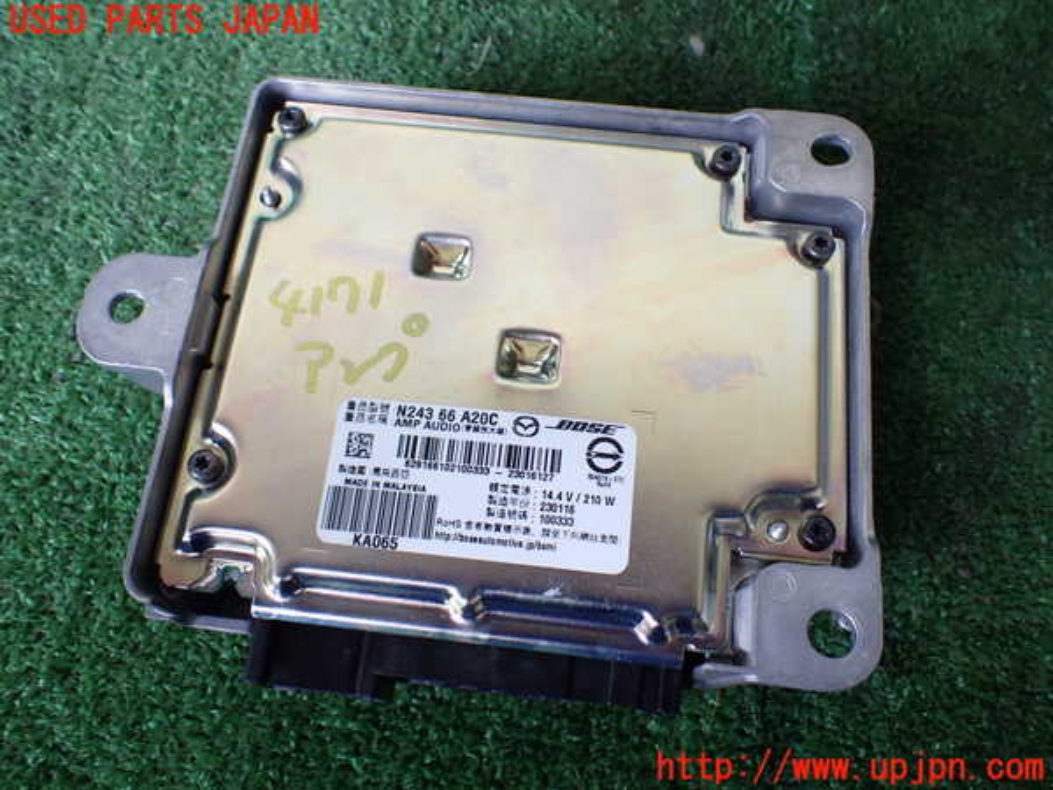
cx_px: 526
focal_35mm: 30
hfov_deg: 60.0
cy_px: 395
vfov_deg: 46.8
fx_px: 913
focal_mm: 5.4
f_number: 2.3
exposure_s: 1/125
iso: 200
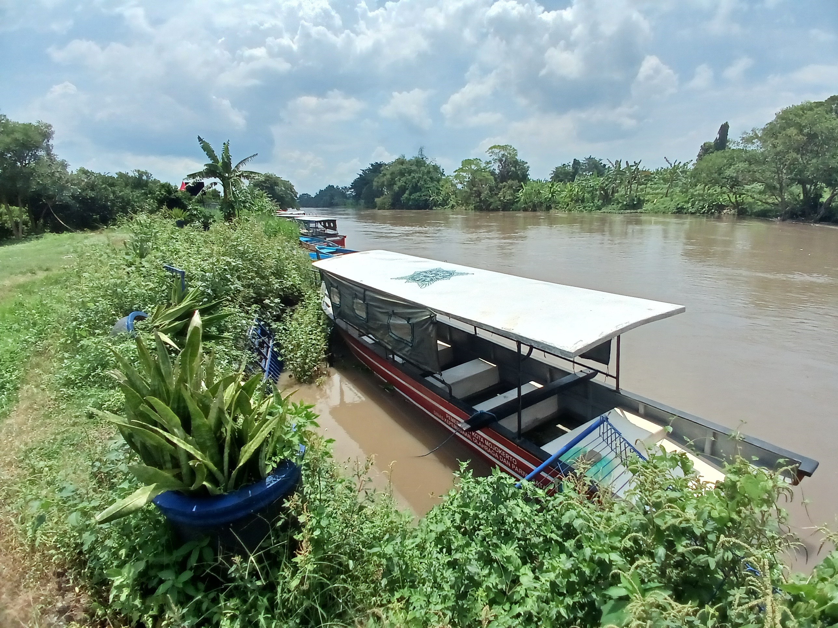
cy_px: 314
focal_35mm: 17
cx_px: 419
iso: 50
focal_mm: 1.4
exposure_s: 1/2179
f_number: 2.2
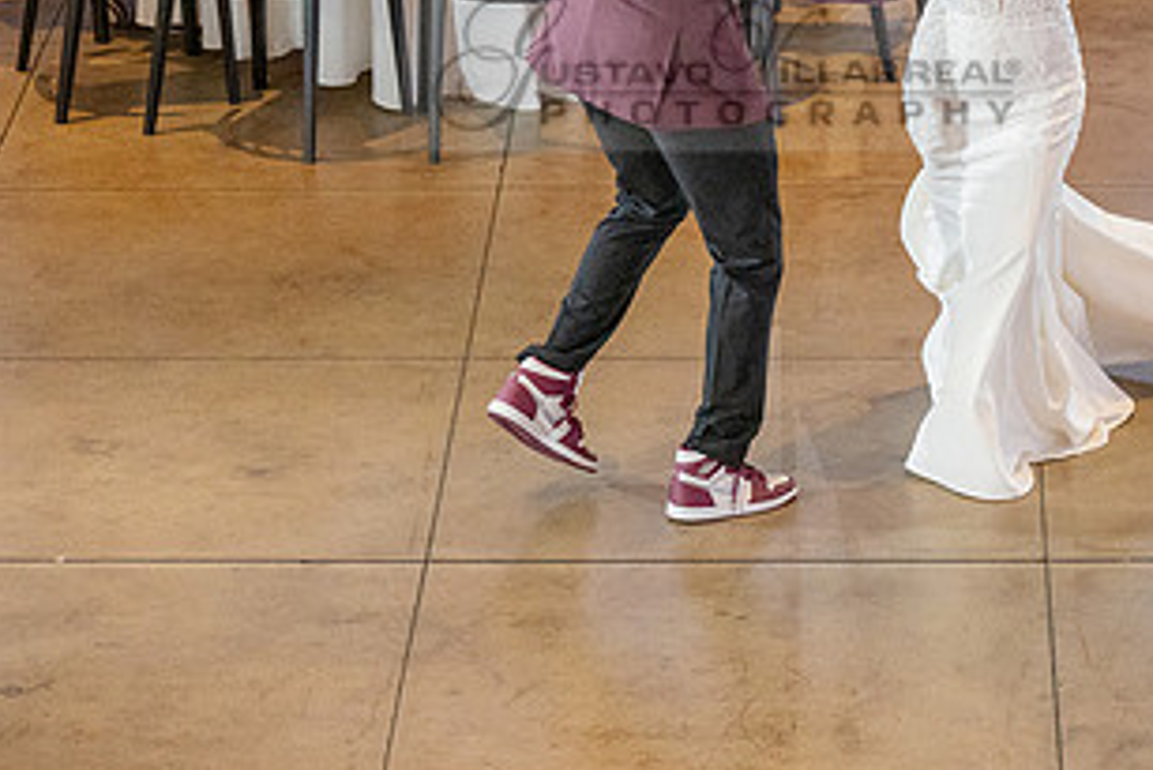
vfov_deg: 7.3
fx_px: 5992
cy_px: 62
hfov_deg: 11.0
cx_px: 729
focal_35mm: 187
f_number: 4
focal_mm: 99
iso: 3200
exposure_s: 1/200
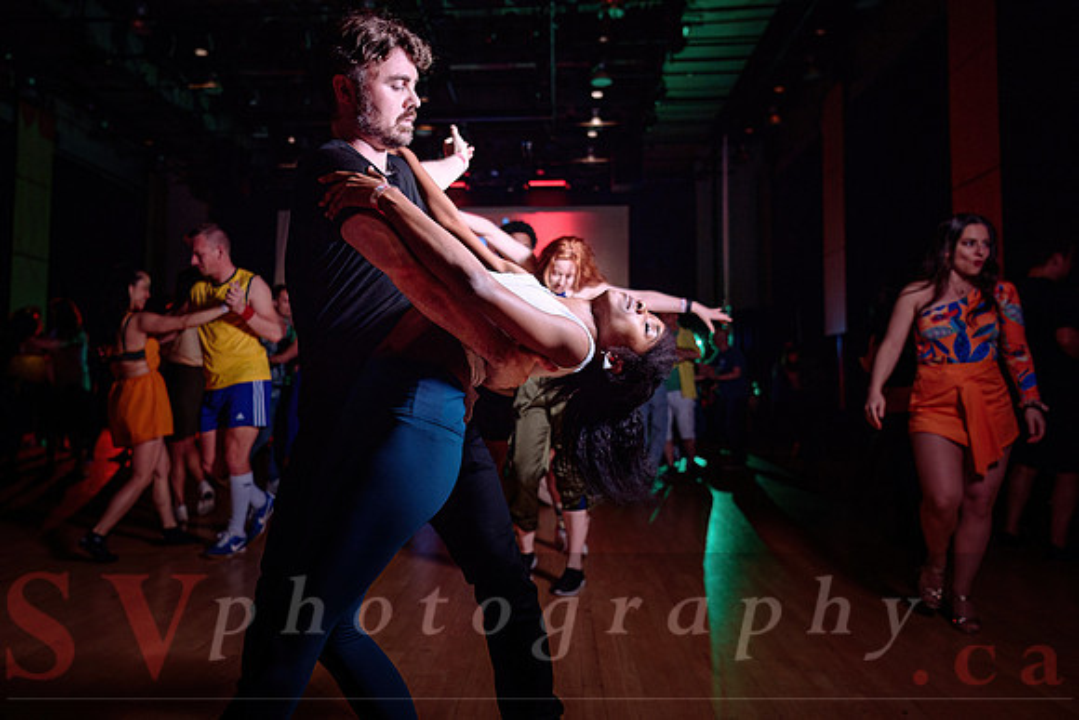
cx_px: 485
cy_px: 335
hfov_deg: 66.7
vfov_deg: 47.5
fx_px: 817
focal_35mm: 27
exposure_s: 1/125
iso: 800
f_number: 2.8
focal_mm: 24
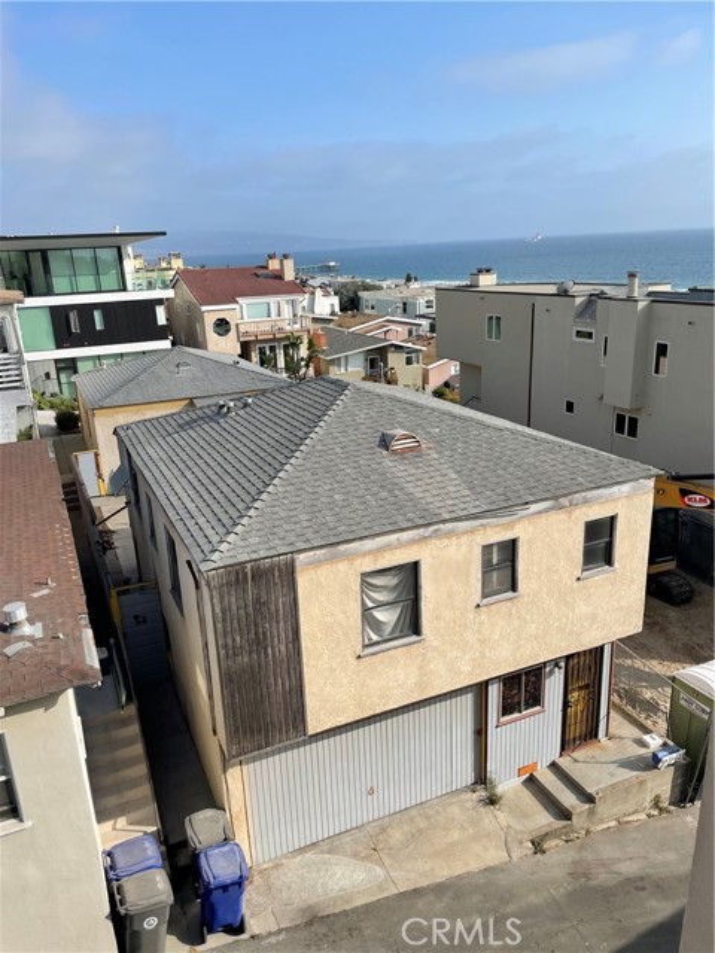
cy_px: 476
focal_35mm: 26
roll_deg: +3.5
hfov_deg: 53.1
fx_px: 716
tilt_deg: -18.5
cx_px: 358
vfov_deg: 67.3
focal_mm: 4.2
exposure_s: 1/3731
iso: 32
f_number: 1.6
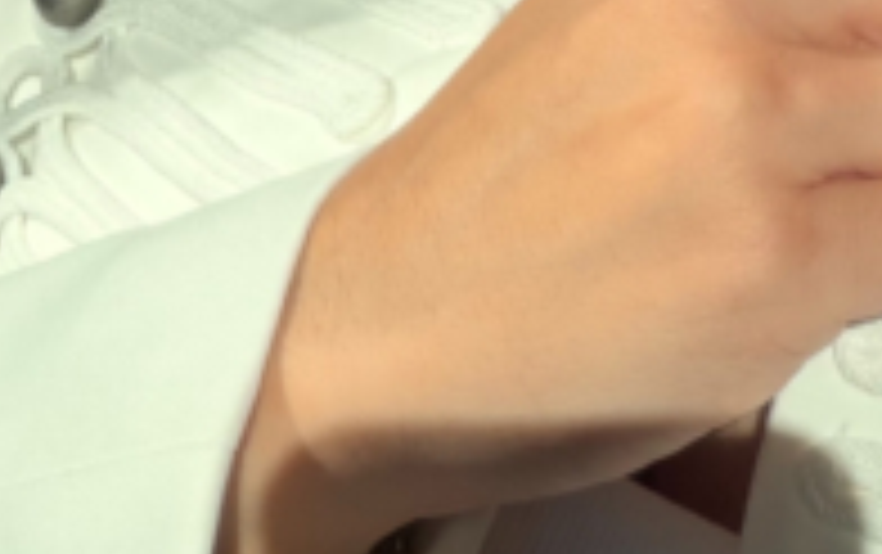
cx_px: 547
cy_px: -691
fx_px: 2310
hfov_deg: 21.6
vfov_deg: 11.7
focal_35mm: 96
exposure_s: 1/1475
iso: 32
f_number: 1.9
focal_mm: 2.71
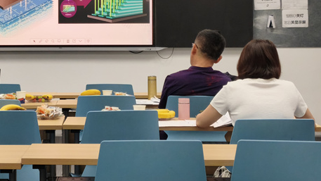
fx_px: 817
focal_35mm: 96
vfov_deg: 12.5
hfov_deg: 21.9
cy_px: 20
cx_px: 64
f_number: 1.88
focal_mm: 5.56
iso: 125
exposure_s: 1/100
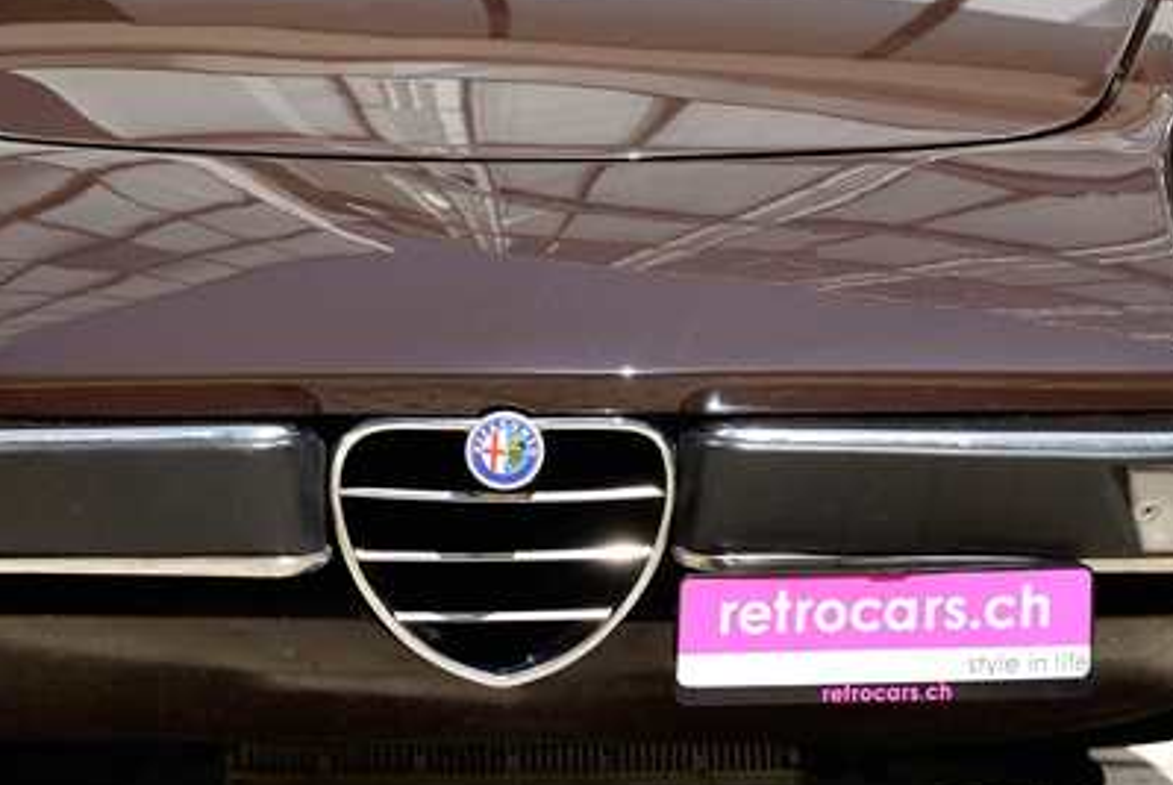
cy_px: 144
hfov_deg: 9.0
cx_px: 532
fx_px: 7437
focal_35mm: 228
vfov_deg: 6.0
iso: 125
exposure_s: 1/160
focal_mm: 95
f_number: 8
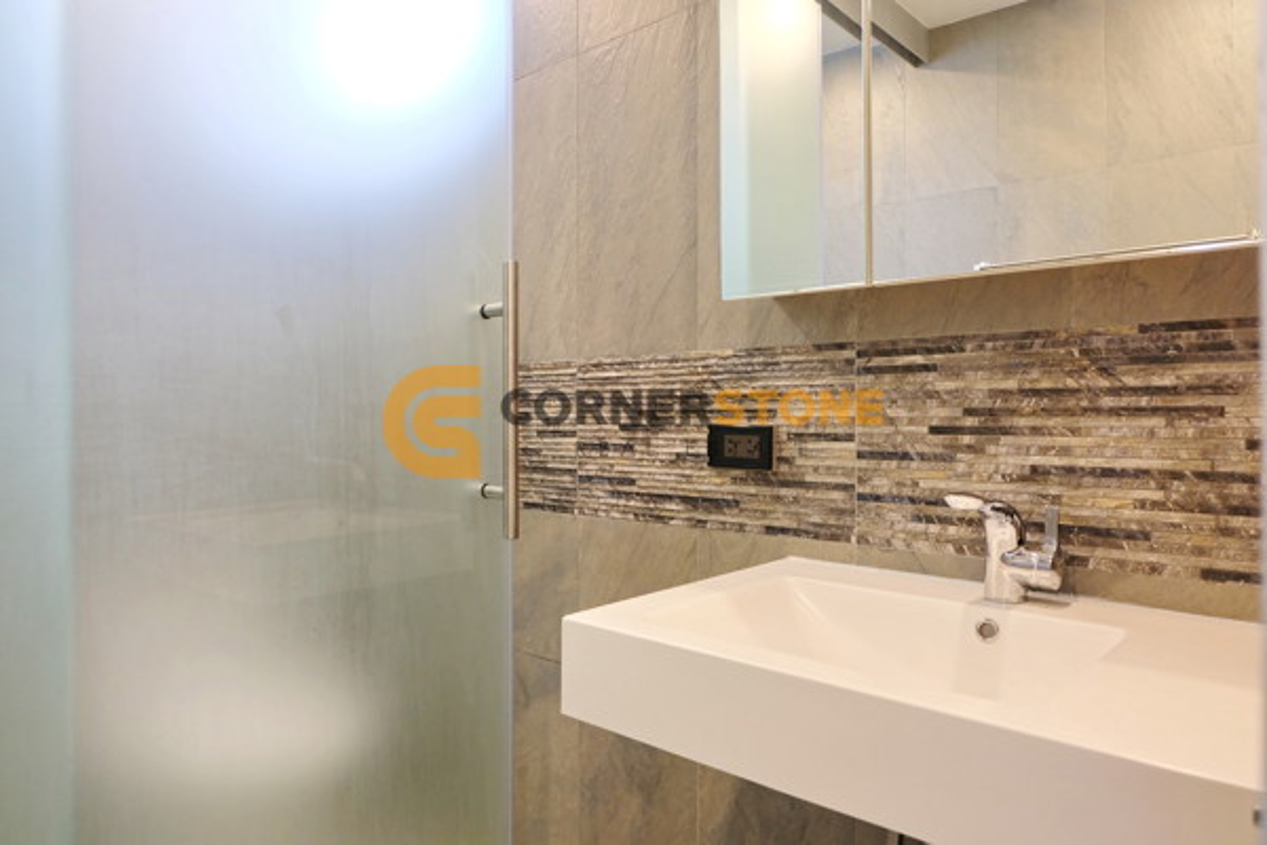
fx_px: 845
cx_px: 634
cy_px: 422
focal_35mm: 24
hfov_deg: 73.7
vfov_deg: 53.1
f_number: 3.5
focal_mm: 16
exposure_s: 1/30
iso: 640
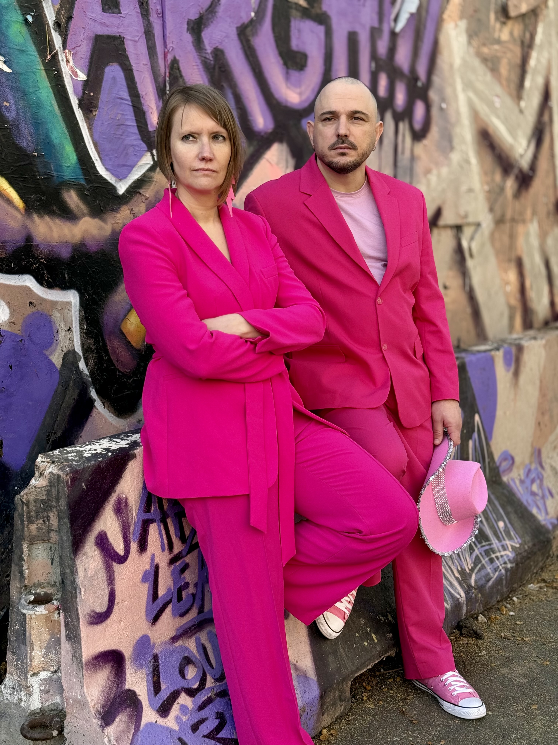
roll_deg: +0.5
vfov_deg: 39.7
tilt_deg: -7.7
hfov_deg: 30.3
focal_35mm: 48
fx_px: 1032
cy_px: 372
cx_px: 279
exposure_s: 1/260
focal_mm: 6.76
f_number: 1.78
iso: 64
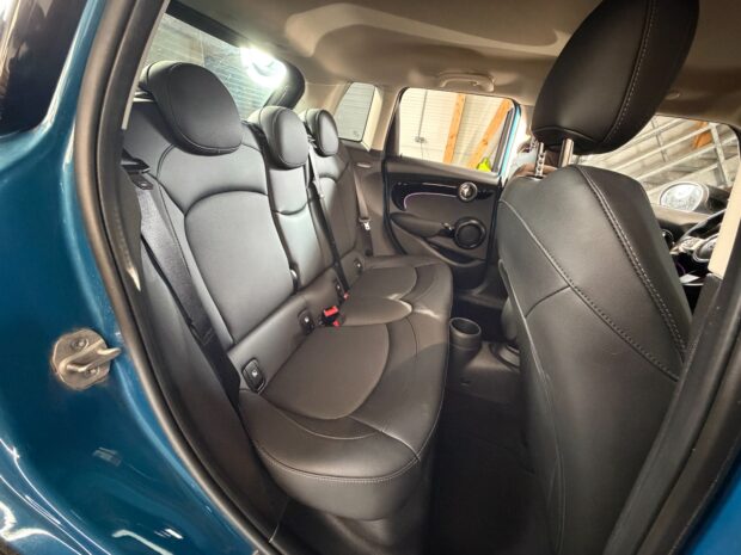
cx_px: 370
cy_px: 278
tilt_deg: -24.3
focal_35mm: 14
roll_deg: -8.2
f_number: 2.2
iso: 1250
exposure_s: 1/50
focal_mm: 2.22
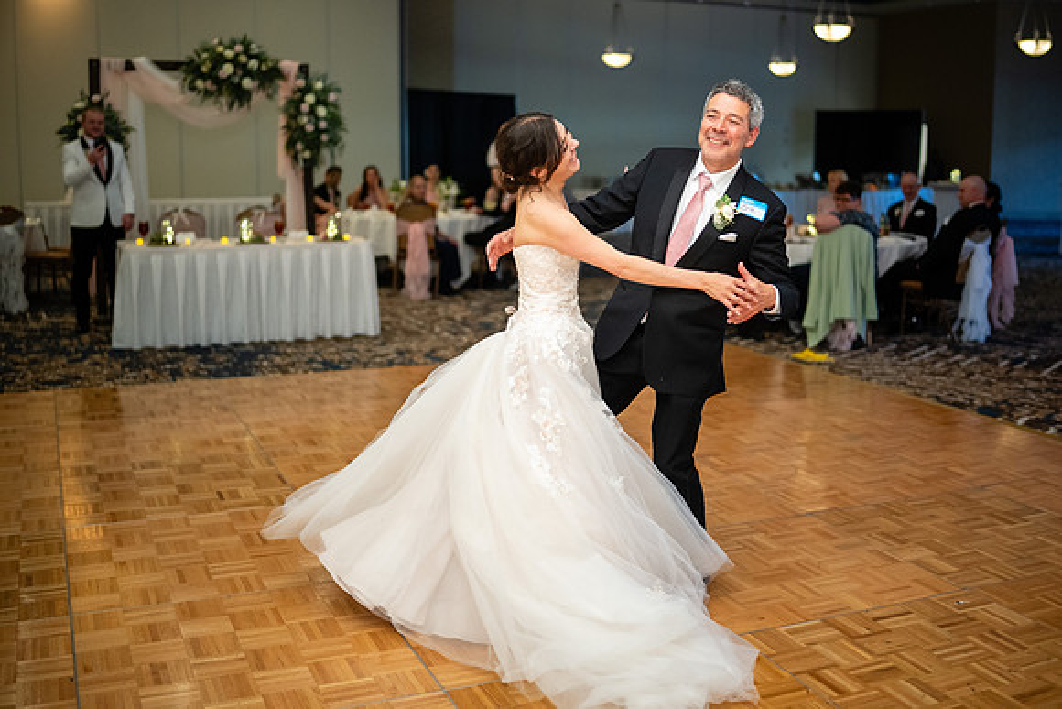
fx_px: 1156
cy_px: 312
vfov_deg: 34.1
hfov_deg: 49.3
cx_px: 594
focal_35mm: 39
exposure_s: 1/320
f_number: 1.2
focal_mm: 35
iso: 2000
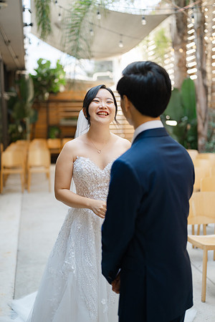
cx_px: 108
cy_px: 161
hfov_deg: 27.0
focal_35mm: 50
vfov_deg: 39.6
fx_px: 448
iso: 125
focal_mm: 50
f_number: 1.8
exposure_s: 1/200
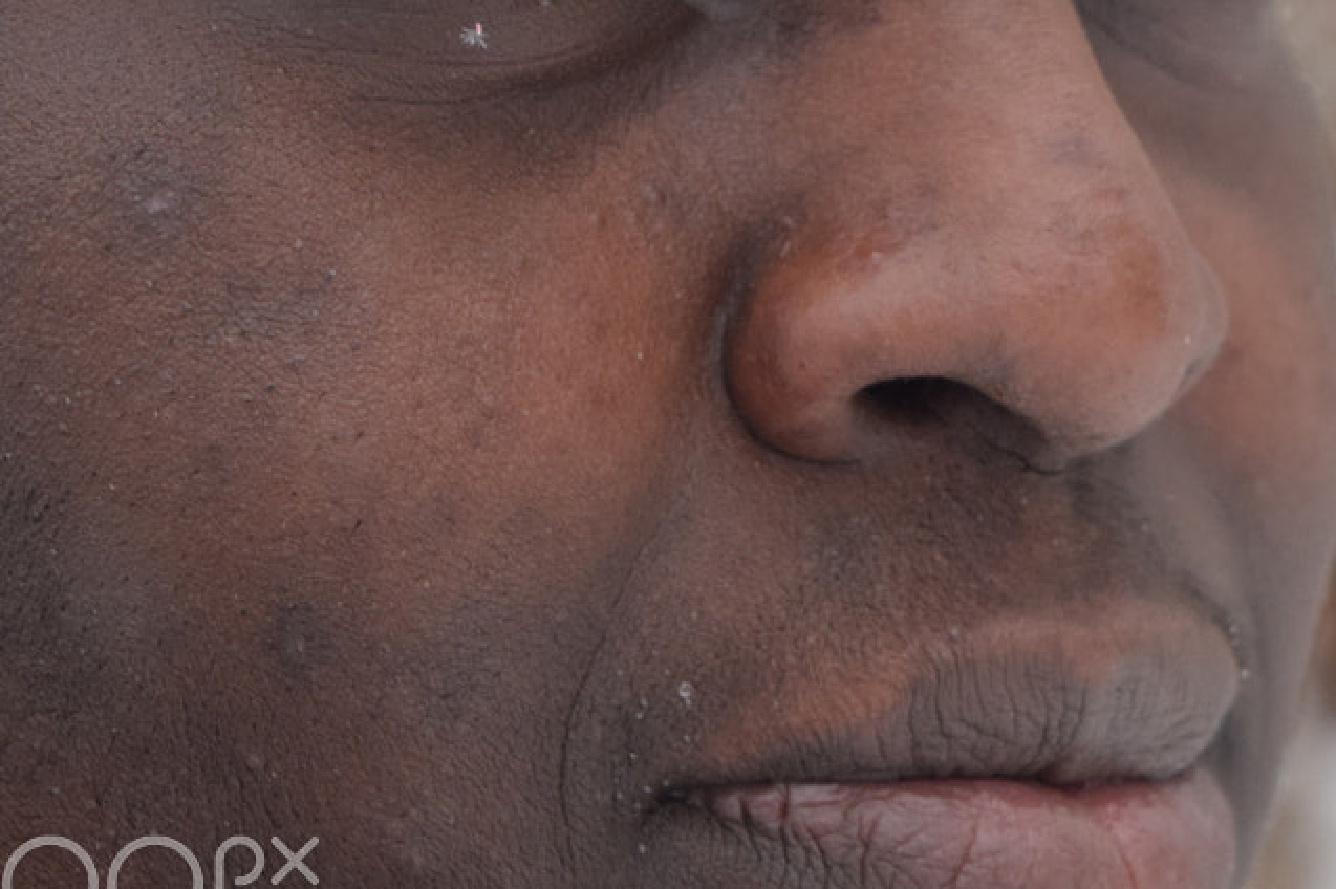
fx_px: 7687
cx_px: 1477
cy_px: 42
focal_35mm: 207
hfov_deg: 9.8
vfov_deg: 6.6
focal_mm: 55
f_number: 8
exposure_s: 1/100
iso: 400
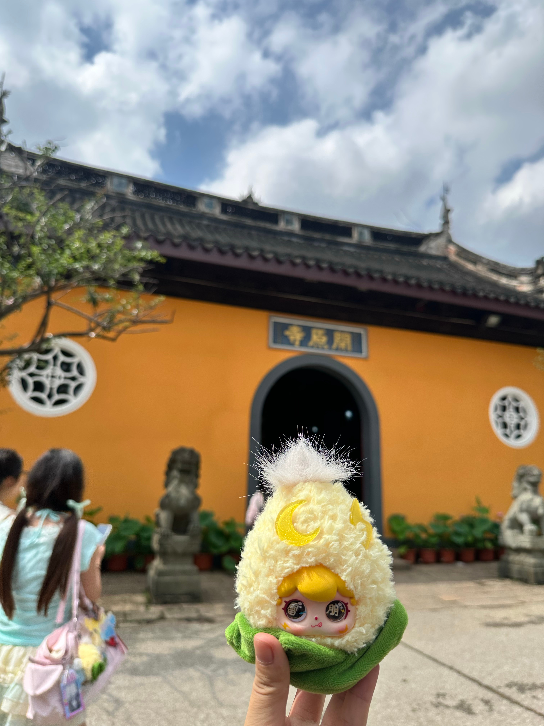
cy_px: 363
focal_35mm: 24
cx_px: 272
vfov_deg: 71.6
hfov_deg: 56.8
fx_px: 503
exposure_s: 1/3472
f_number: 1.78
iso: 80
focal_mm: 6.86
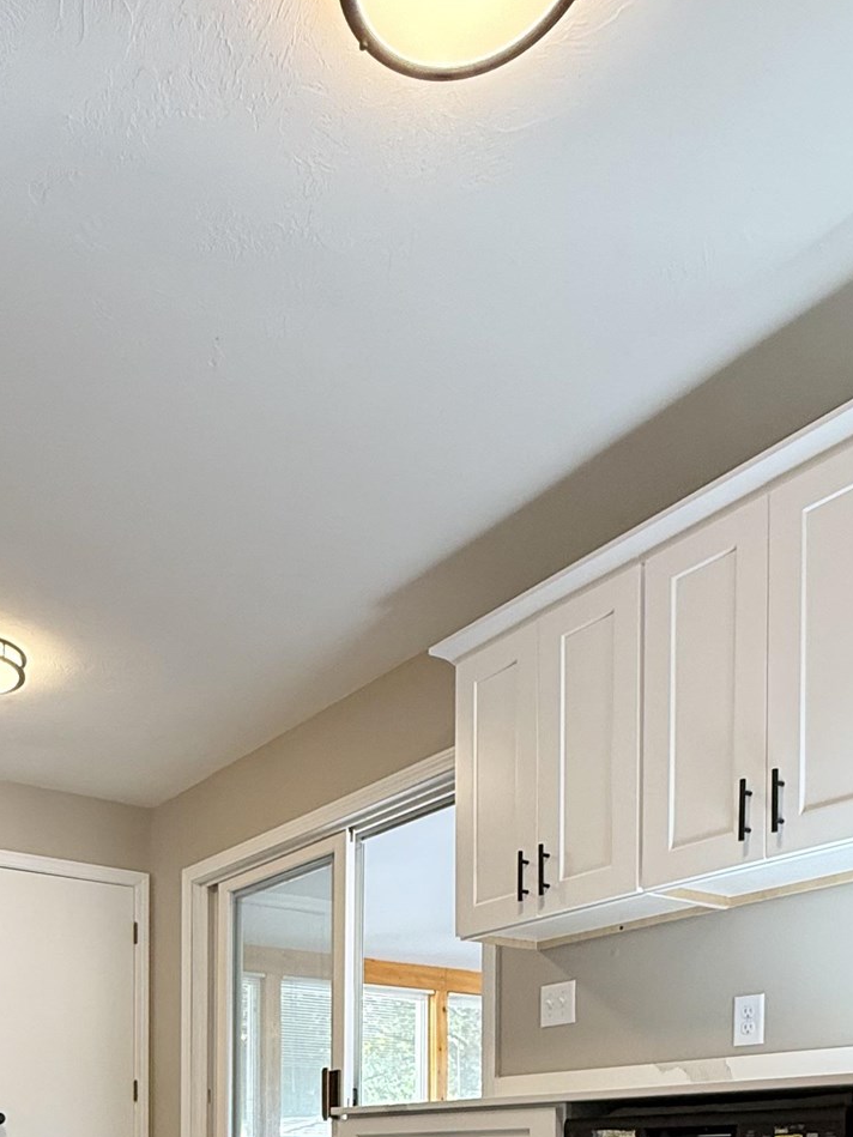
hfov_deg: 40.3
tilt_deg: -2.4
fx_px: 1117
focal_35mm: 34
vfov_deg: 44.1
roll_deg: -0.8
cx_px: 188
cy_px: 1191
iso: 200
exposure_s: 1/120
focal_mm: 2.22
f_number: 2.2
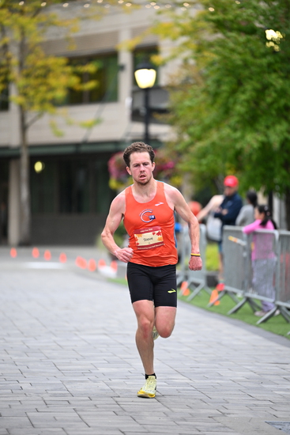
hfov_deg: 7.0
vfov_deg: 10.5
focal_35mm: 195
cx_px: 145
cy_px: 218
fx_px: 2355
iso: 1600
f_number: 2.8
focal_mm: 195
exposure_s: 1/800
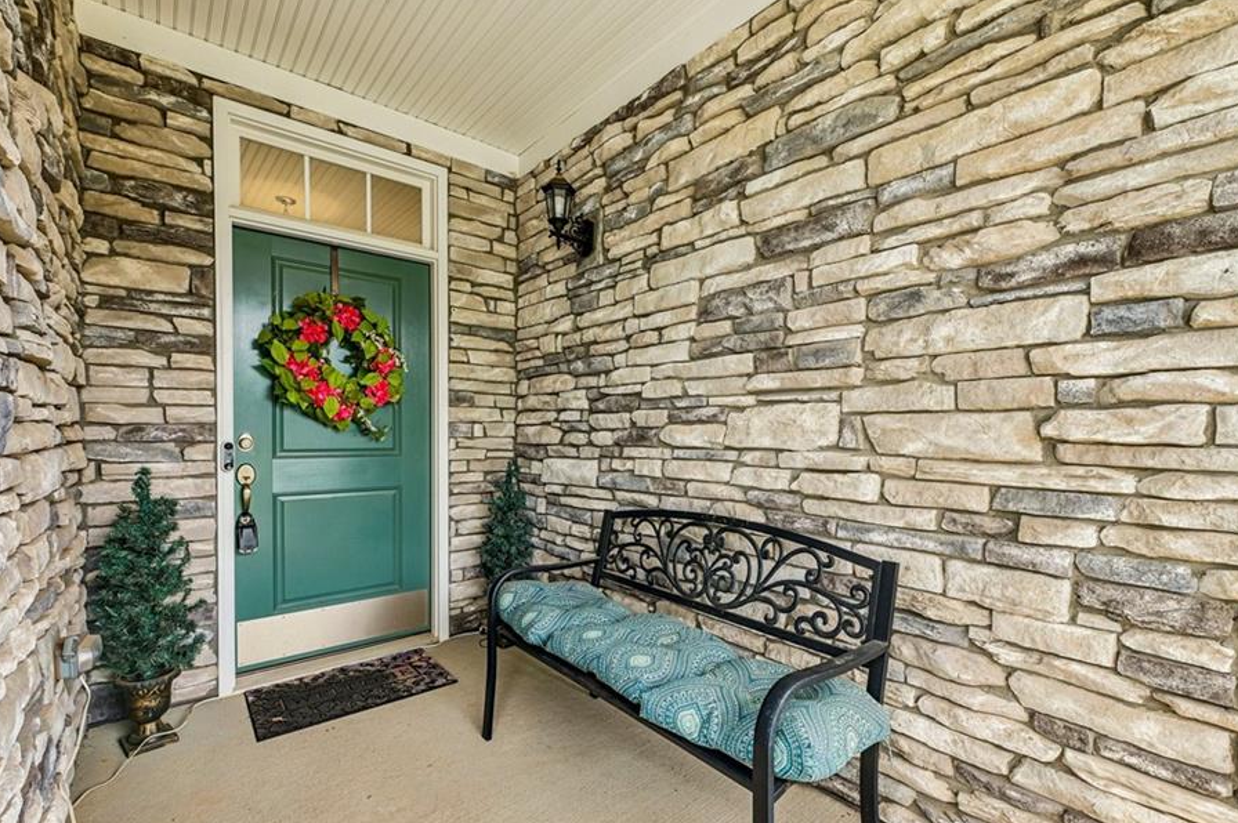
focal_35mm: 16
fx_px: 550
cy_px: 443
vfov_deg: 73.5
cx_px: 615
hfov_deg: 96.8
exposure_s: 1/15
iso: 200
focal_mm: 14
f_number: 9
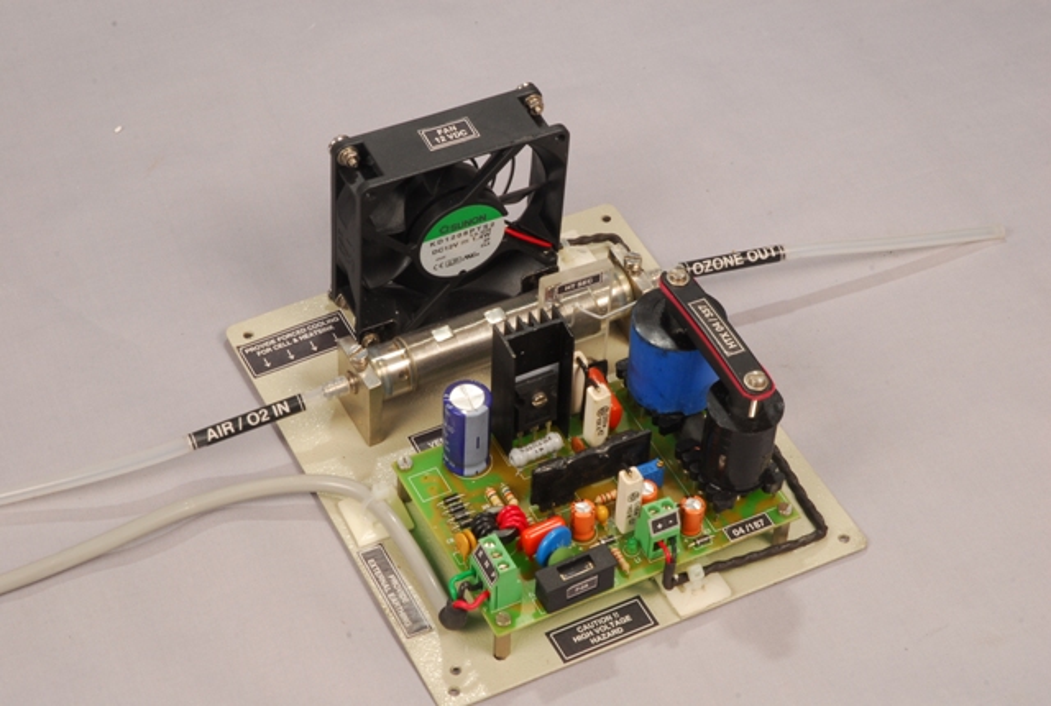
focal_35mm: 84
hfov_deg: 24.1
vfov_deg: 16.3
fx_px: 2458
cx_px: 526
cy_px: 353
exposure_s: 1/250
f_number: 22
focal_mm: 56
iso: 200
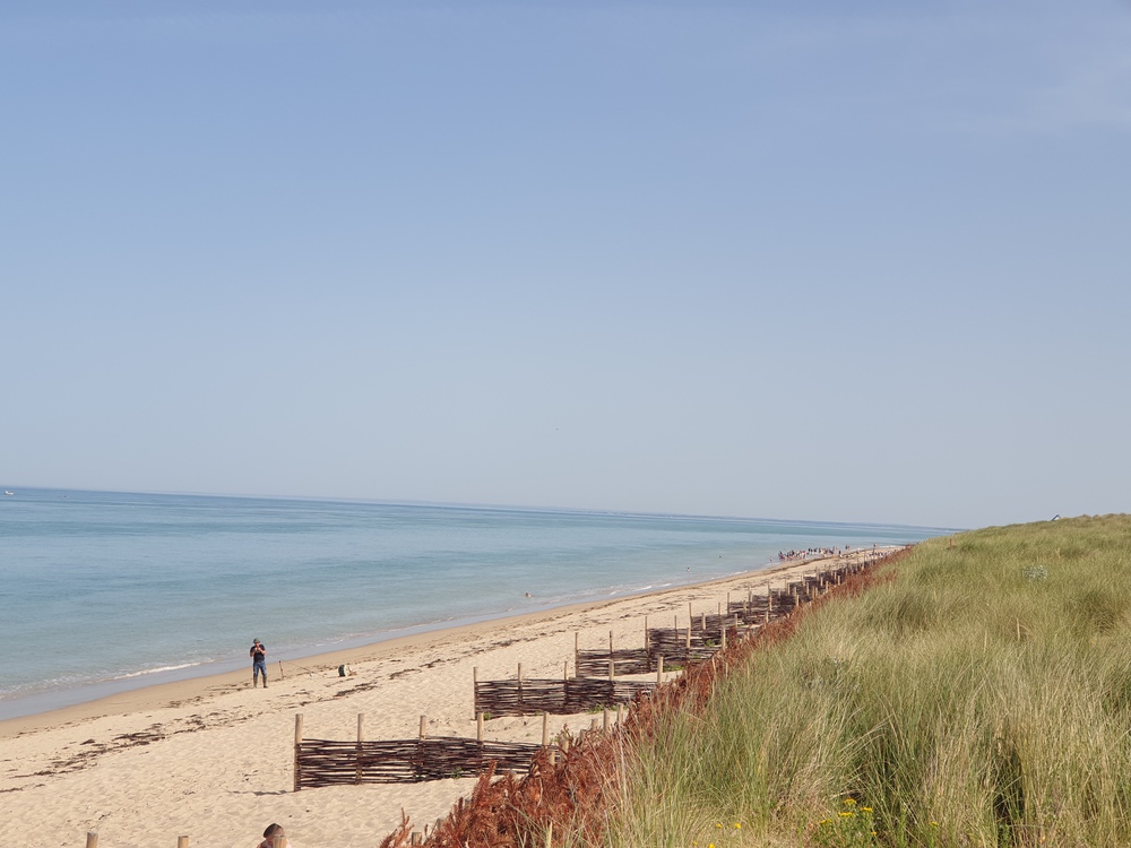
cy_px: 424
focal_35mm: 52
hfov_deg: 36.8
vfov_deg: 28.0
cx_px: 566
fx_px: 1699
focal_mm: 6
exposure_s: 1/919
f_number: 2.4
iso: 100
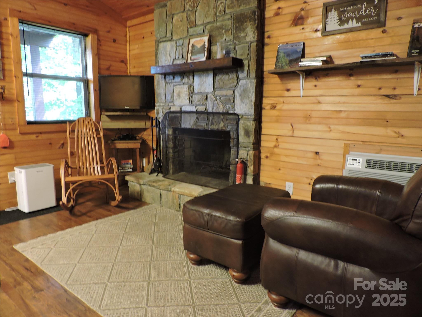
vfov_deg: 56.8
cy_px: 158
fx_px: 293
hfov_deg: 71.6
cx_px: 211
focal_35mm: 24
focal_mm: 4.3
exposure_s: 1/10
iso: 400
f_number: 3
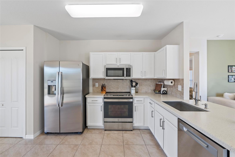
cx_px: 118
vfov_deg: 73.8
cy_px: 78
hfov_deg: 96.7
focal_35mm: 16
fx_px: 104
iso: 400
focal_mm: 16
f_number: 8
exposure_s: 1/2
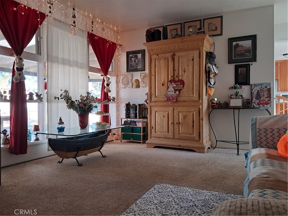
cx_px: 144
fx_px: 225
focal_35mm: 27
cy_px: 108
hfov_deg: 65.3
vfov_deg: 51.4
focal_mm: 4
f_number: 1.8
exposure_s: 1/60
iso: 100
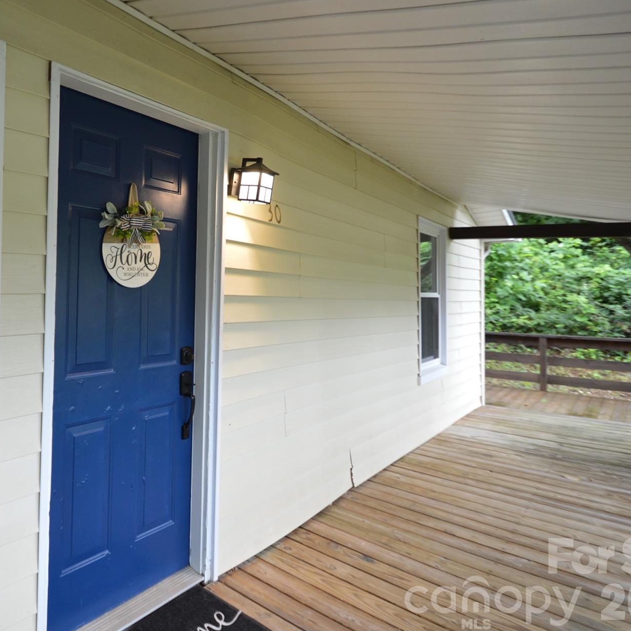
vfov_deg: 72.0
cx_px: 190
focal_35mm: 21
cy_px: 292
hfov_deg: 69.2
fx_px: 433
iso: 400
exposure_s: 1/60
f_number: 4
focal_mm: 10
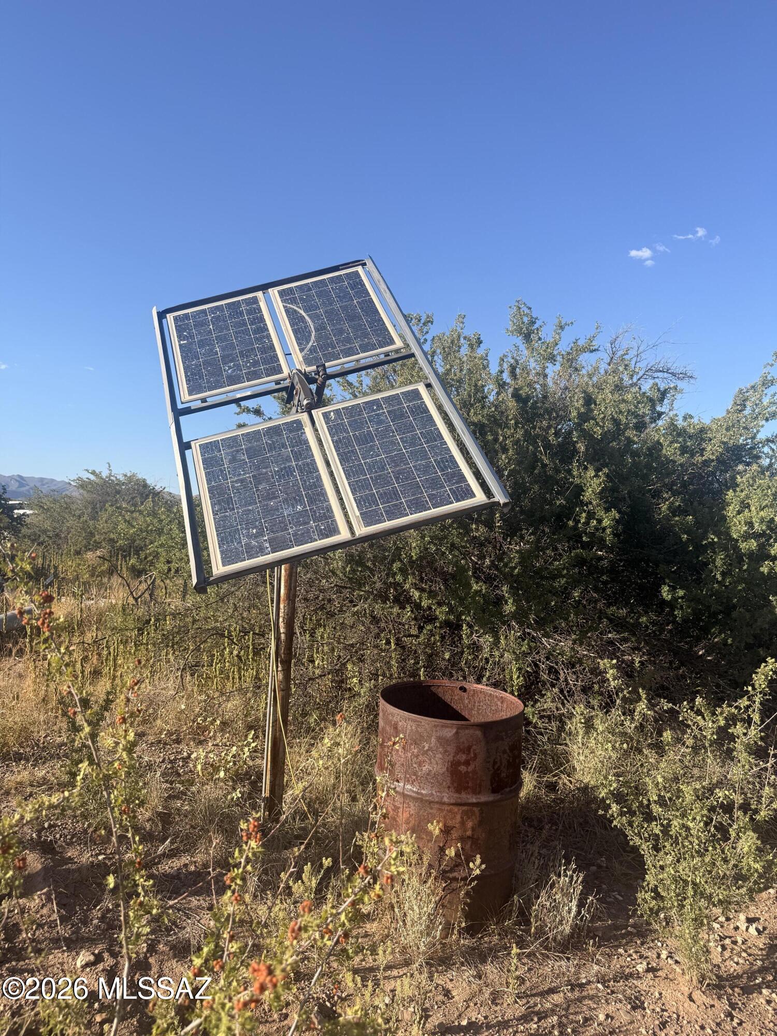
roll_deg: -3.1
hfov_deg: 56.8
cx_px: 388
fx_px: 718
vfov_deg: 71.6
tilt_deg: +2.4
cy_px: 518
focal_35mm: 24
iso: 80
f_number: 1.78
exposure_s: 1/2611
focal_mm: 6.76
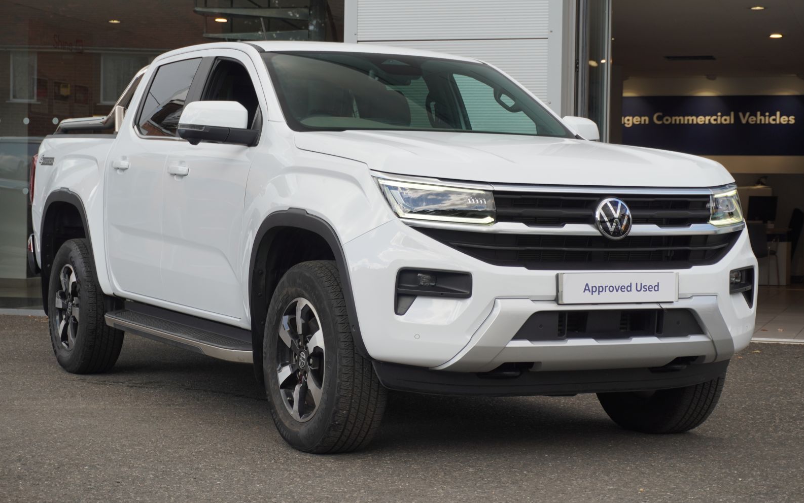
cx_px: 405
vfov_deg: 17.6
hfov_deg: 27.8
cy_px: 253
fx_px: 1622
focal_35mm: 74
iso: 125
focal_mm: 48
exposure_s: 1/200
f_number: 5.6
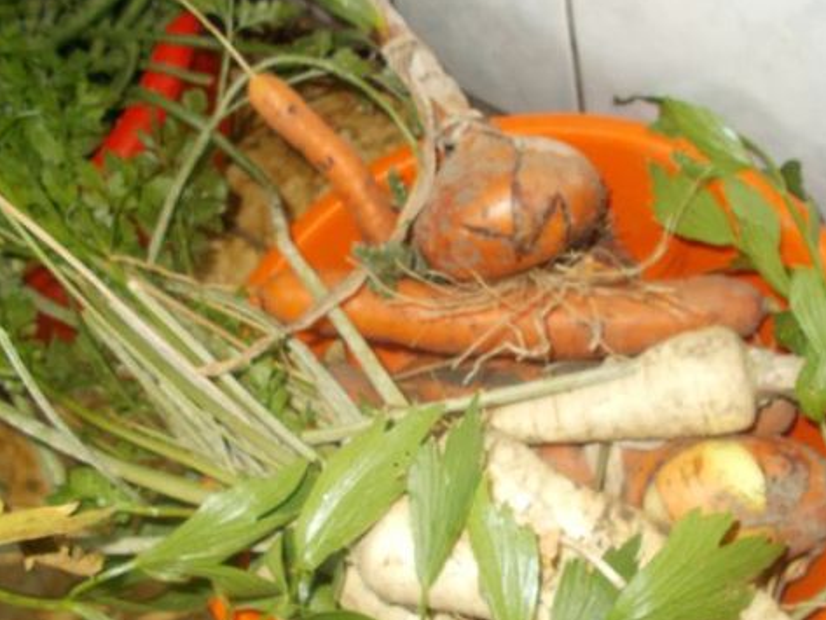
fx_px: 788
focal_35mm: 33
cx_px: 466
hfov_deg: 55.2
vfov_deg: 42.7
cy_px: 382
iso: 200
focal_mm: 4.6
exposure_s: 1/25
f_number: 3.2
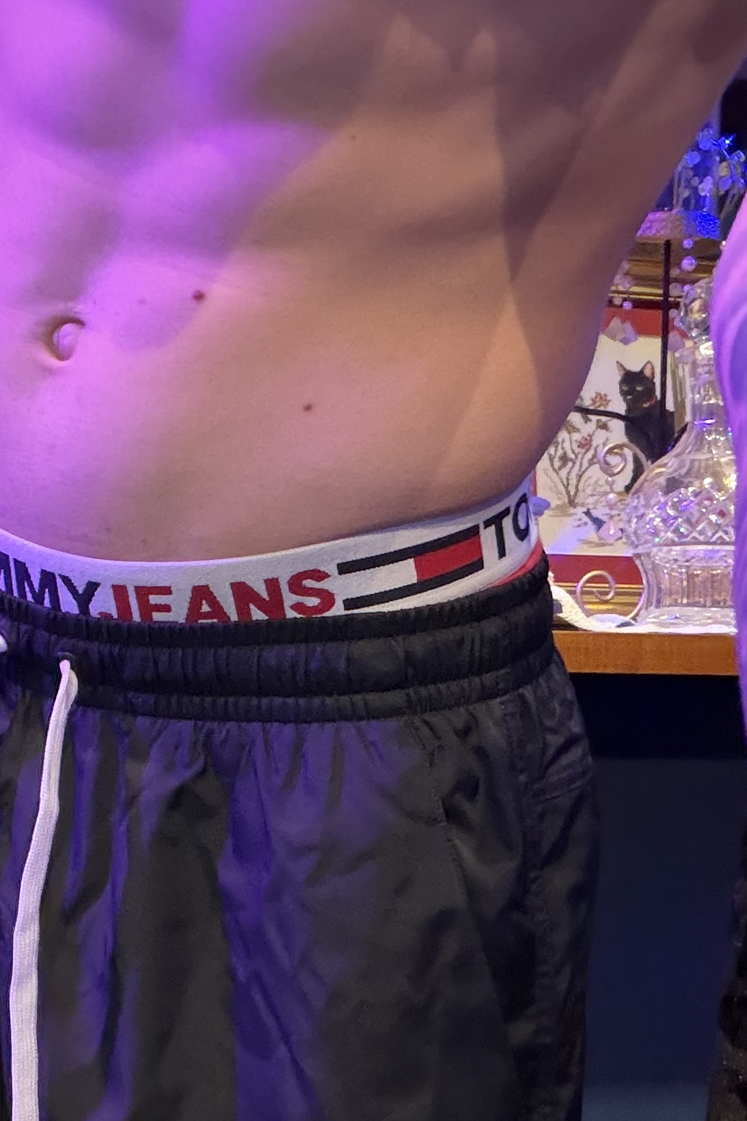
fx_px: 1805
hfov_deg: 23.3
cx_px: 278
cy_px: 665
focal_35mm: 58
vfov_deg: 34.4
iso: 640
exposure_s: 1/28
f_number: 1.9
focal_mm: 2.71
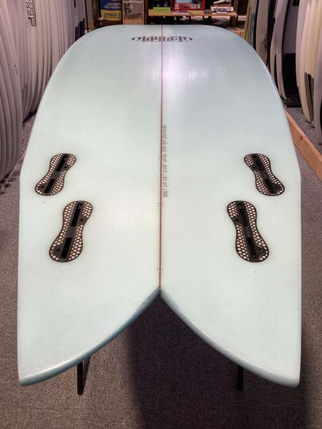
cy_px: 214
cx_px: 161
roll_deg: +0.0
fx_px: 384
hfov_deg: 45.4
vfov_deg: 58.4
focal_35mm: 31
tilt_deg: -37.2
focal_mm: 3.3
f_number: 2.4
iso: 64
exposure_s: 1/120
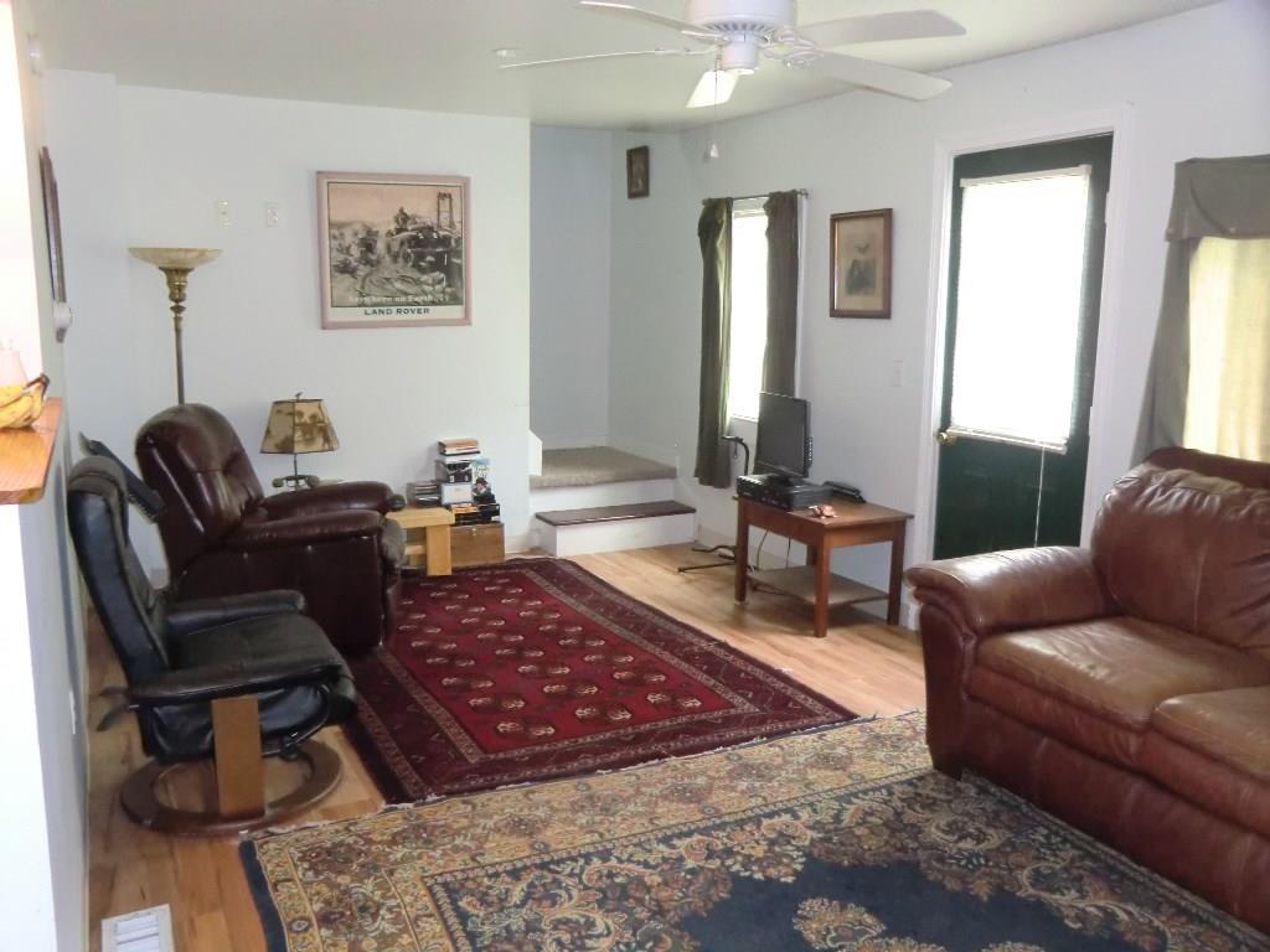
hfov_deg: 61.7
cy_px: 476
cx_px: 635
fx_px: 1064
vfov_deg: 48.2
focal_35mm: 29
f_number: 3.5
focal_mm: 5.2
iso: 800
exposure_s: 1/30
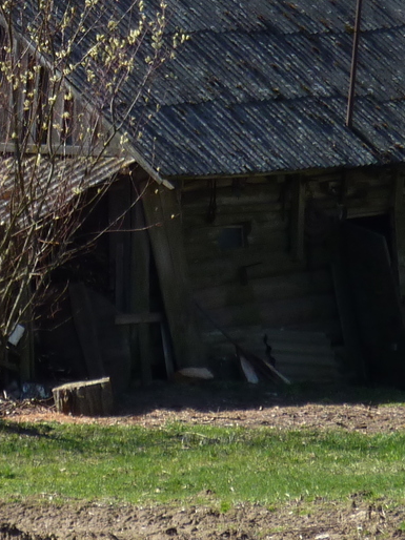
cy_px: 61
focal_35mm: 654
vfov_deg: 3.0
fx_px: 10211
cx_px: 1
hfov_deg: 2.3
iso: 80
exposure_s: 1/320
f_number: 4.6
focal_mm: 34.4
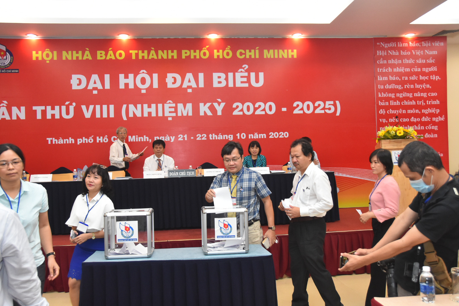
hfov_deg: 57.2
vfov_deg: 40.0
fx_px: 421
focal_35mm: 33
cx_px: 230
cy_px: 153
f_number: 3.8
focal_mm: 22
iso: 2000
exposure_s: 1/200
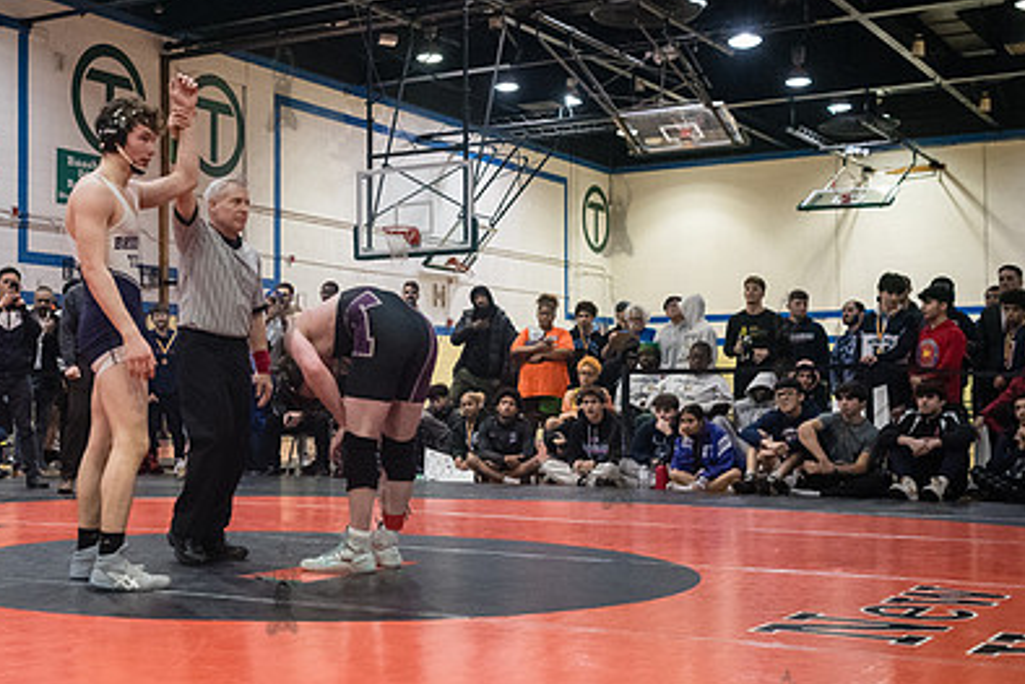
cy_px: 337
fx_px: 1509
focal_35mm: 53
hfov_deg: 36.8
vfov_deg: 25.5
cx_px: 281
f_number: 4
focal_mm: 35
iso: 8000
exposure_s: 1/400
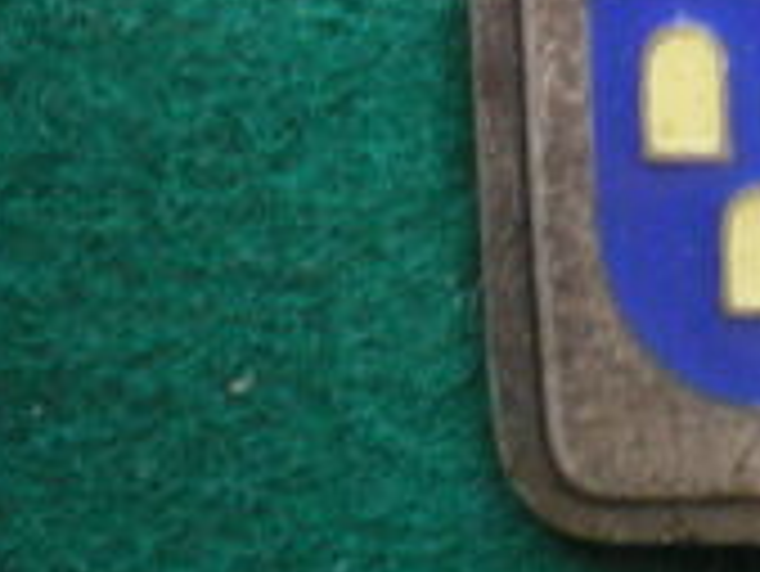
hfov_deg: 17.5
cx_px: 872
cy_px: -189
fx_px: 2373
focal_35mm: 108
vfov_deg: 13.2
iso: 400
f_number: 3.1
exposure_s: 1/10
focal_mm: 6.3
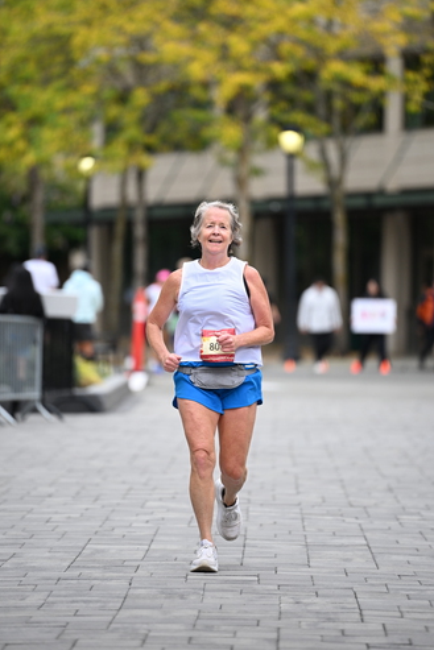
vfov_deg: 9.2
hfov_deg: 6.2
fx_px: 4029
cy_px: 293
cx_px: 229
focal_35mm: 223
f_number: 2.8
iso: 640
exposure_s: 1/2500
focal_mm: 200
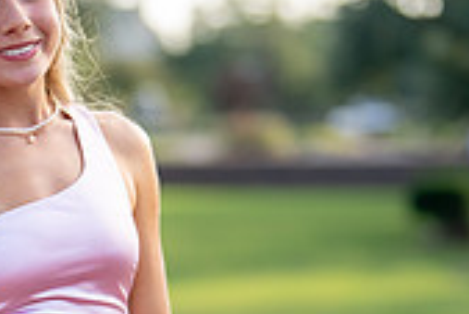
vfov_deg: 6.4
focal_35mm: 215
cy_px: 297
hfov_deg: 9.5
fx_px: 2803
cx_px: 57
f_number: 1.2
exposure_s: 1/2500
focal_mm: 50
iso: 200
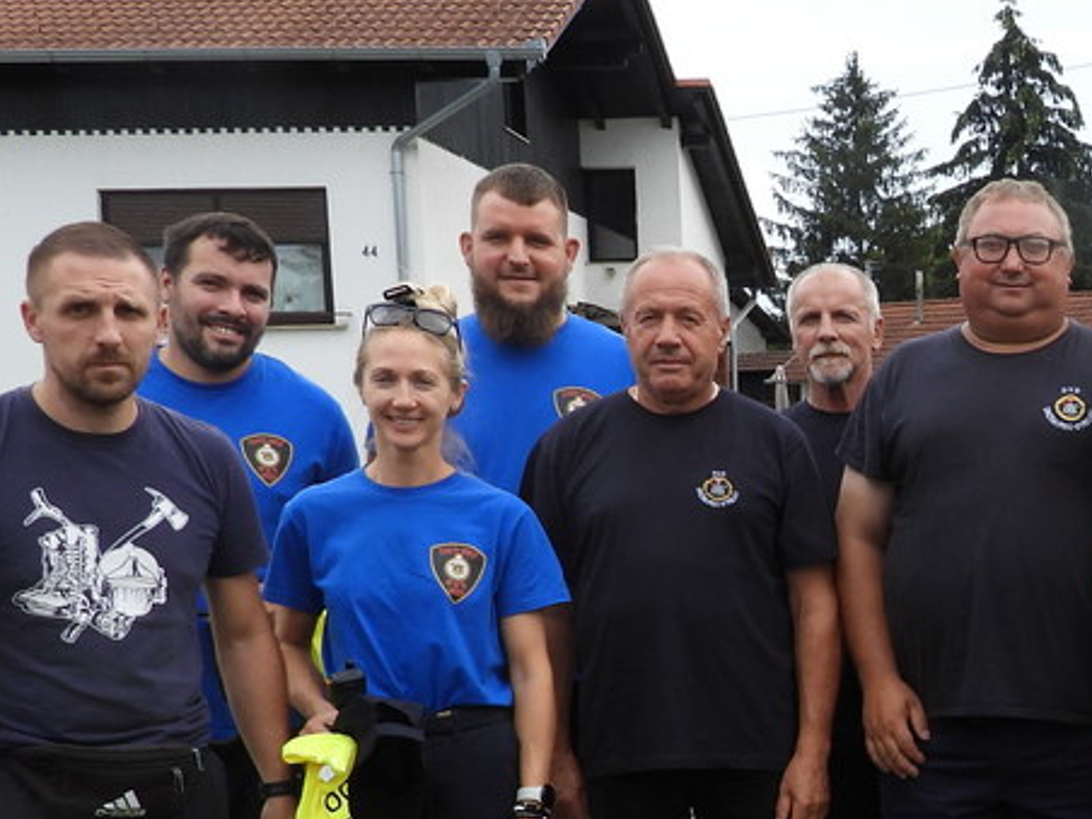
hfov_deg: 26.2
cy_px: 734
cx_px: 1174
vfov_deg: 20.9
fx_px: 2177
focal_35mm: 69
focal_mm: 4.7
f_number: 2.8
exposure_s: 1/500
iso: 100
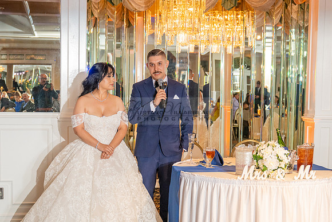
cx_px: 166
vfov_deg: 21.1
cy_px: 139
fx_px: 593
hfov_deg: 31.3
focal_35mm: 64
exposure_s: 1/160
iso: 640
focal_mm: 39
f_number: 3.2
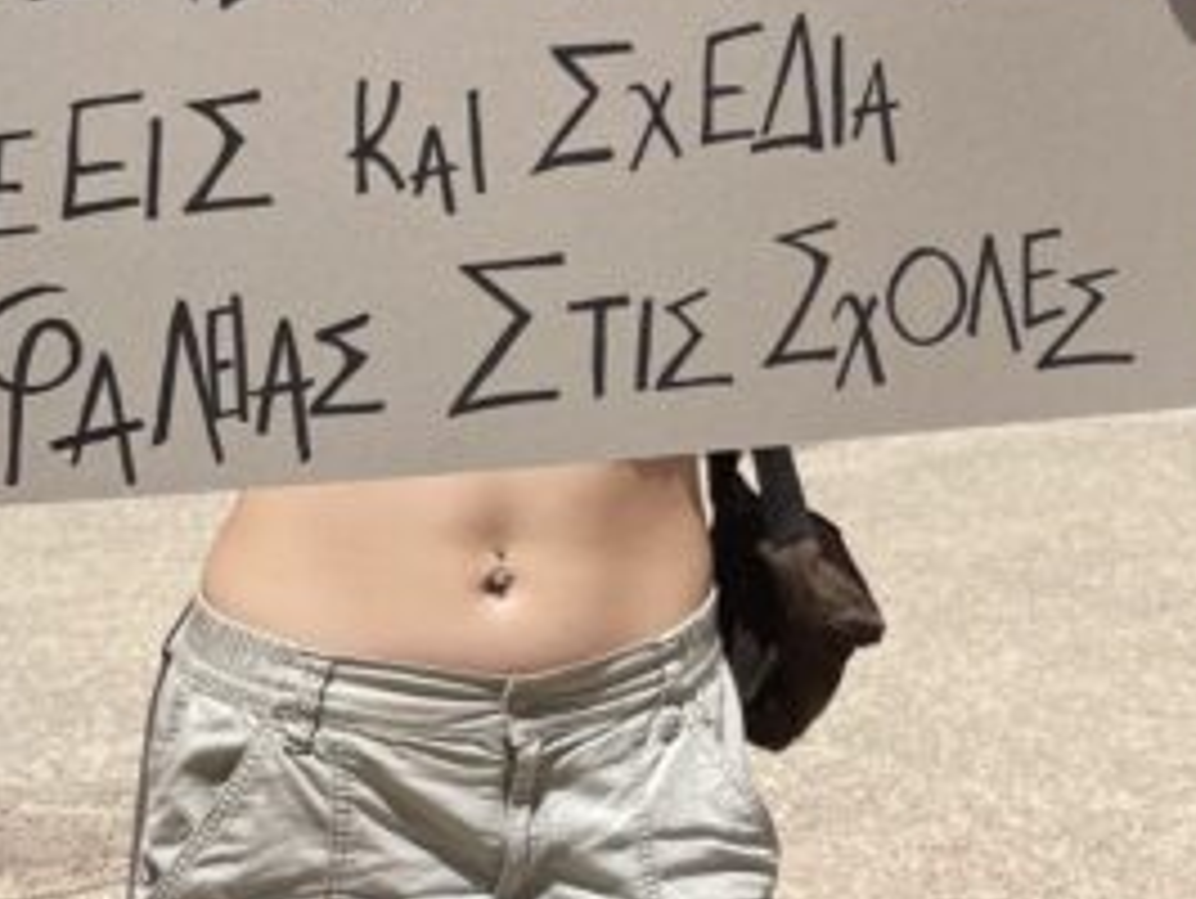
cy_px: -58
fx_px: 2594
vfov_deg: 19.0
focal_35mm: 75
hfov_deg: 24.8
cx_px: 1183
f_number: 1.6
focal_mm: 4.2
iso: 32
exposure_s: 1/4651
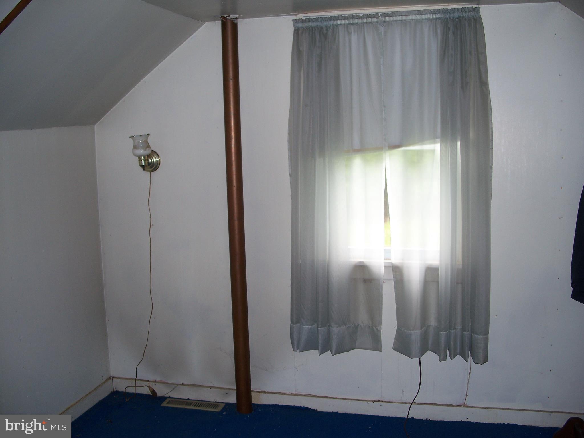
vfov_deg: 38.7
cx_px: 292
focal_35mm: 37
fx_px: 624
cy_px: 219
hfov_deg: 50.1
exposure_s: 1/60
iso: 80
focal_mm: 7.8
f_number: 2.8
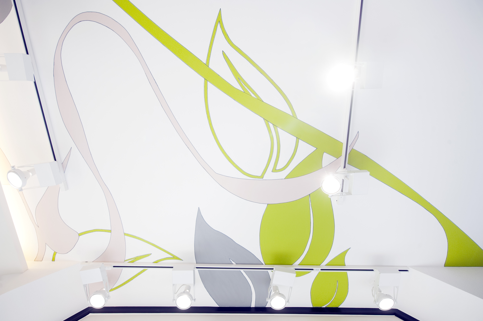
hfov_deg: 93.3
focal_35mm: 17
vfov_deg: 70.4
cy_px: 160
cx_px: 242
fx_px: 228
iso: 400
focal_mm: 17
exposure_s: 1/100
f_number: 6.3
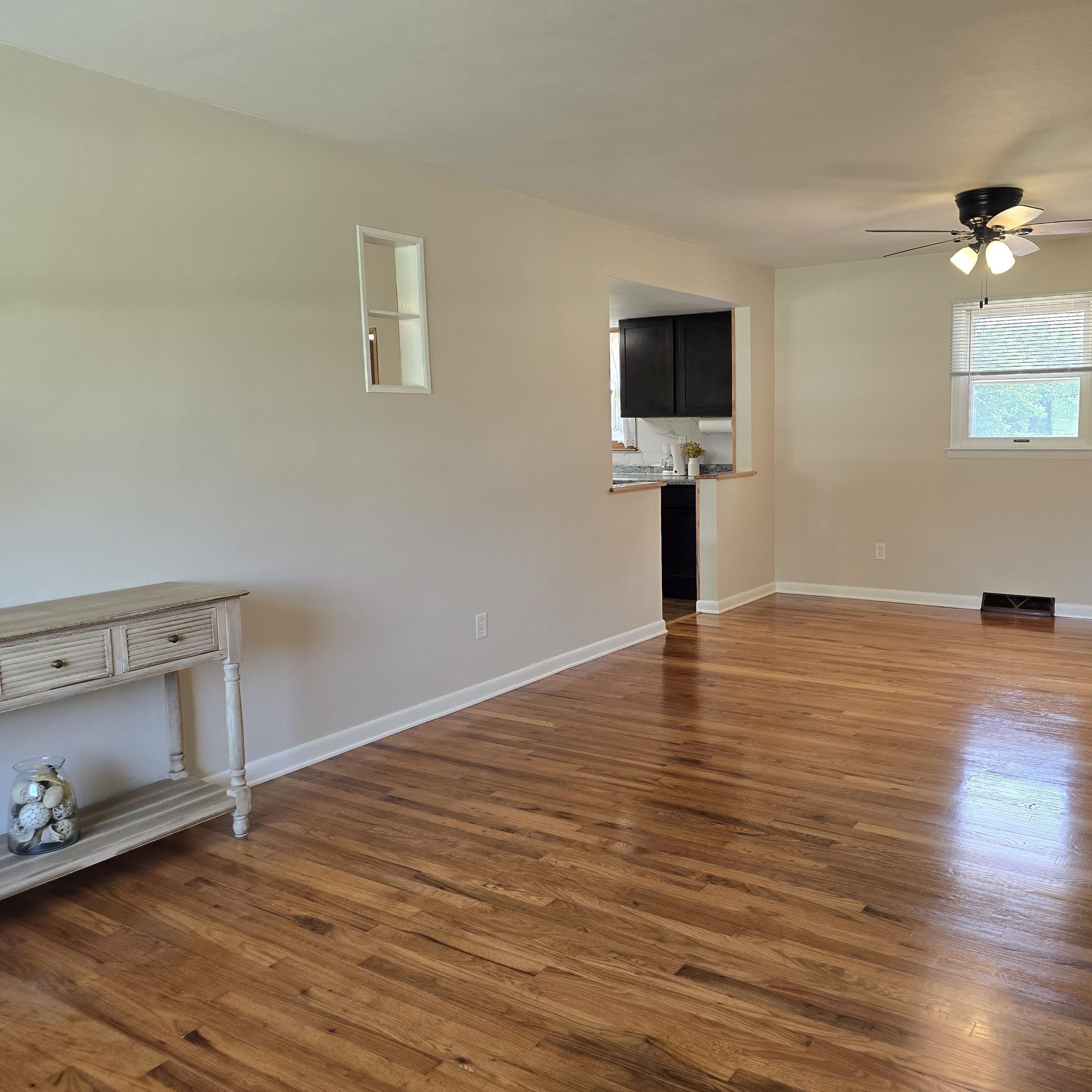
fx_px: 999
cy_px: 544
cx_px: 659
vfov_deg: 57.3
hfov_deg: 56.8
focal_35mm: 28
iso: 125
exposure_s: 1/120
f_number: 1.7
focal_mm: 6.3
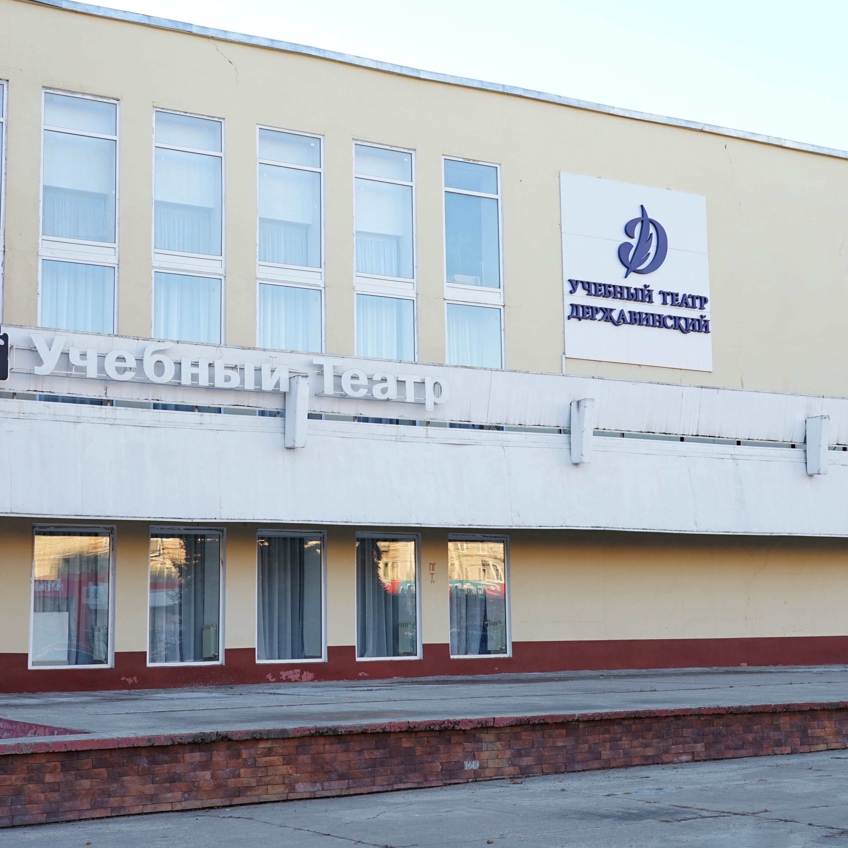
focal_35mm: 46
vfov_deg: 36.8
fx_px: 1275
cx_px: 404
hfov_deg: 36.8
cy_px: 424
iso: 500
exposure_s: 1/160
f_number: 5
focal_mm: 36
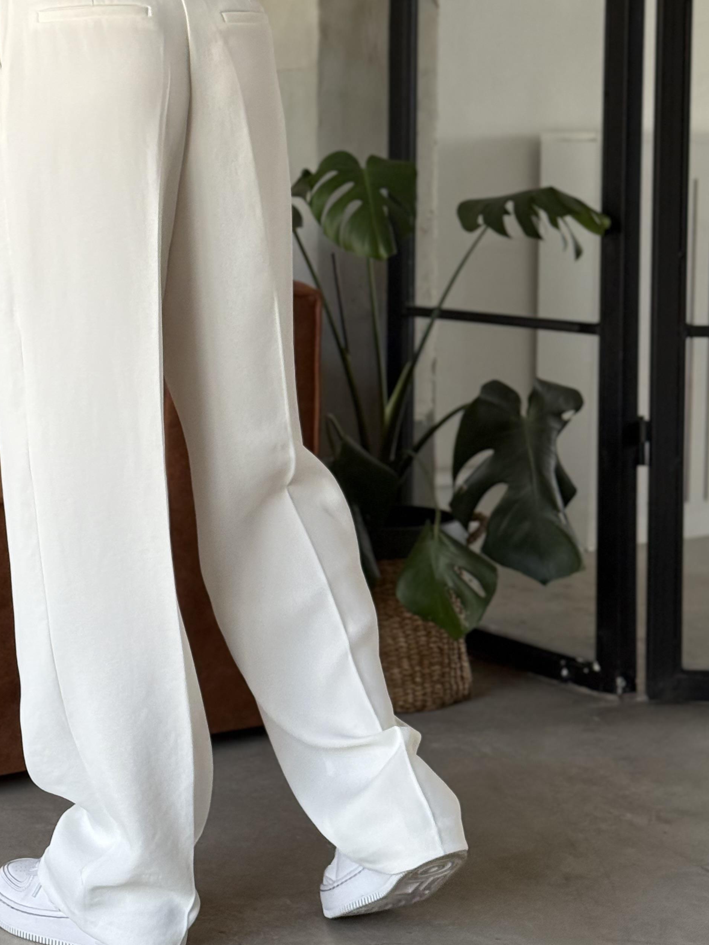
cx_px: 241
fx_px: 2103
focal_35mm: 77
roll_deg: -0.4
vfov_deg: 25.2
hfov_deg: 19.1
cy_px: 288
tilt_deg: -3.2
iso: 125
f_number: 1.78
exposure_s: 1/101
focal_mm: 6.76
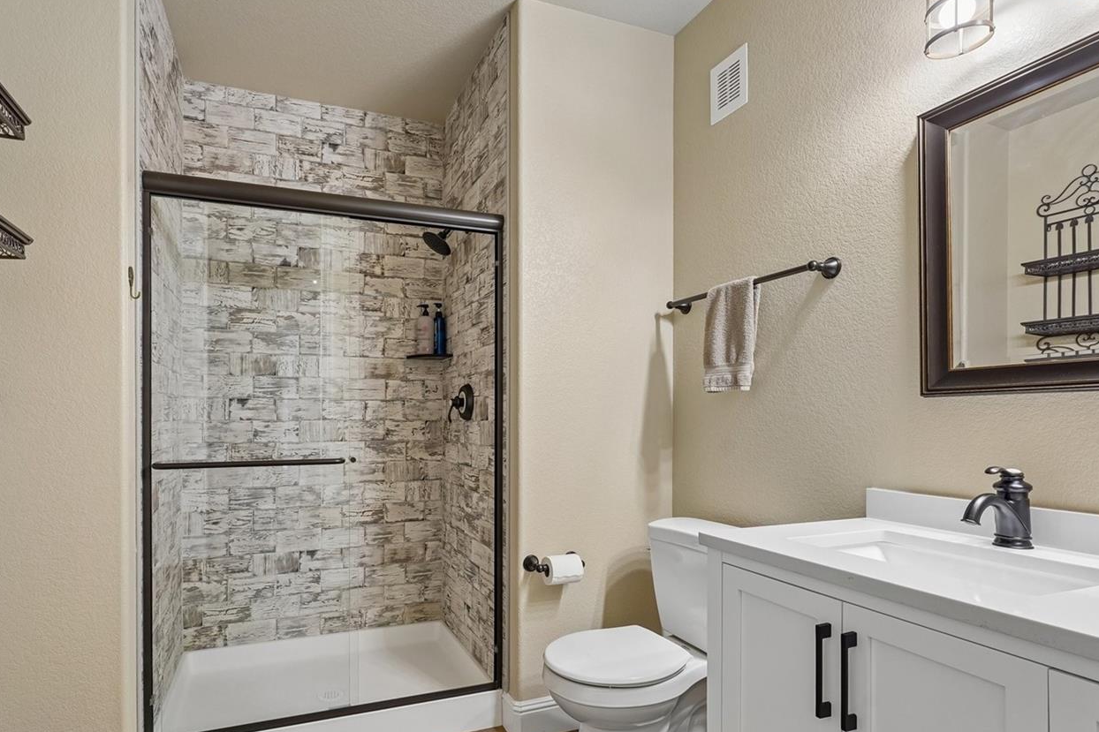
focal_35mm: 18
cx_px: 489
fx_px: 549
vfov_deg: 66.8
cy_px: 434
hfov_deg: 89.7
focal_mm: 14
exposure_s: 1/5
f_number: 8
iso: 400
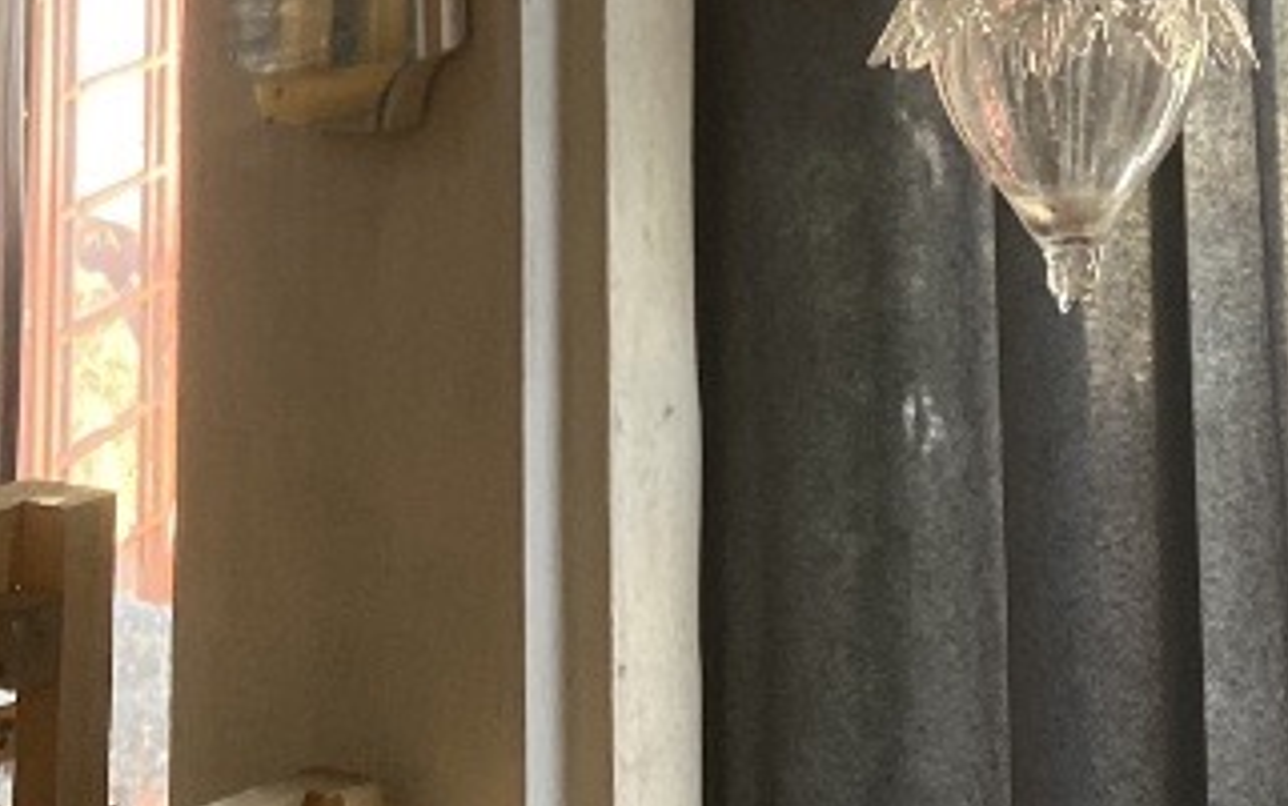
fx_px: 3617
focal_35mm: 103
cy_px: -1468
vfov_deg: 10.1
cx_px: 955
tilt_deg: +16.9
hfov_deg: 20.0
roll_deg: +3.2
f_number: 1.8
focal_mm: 4.25
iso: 80
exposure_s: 1/100
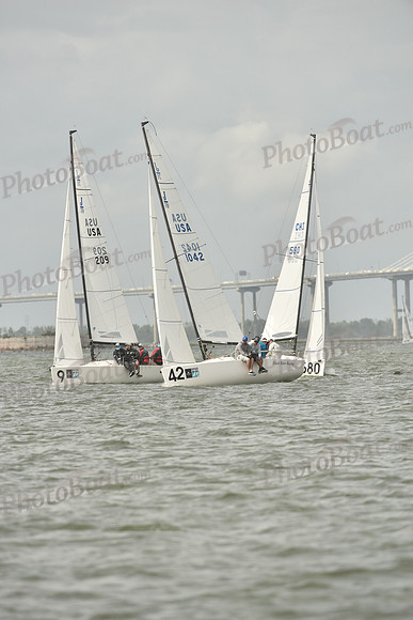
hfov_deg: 4.6
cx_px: 206
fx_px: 5159
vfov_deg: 6.9
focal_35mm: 300
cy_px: 310
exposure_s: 1/1250
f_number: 7.1
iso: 320
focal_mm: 300
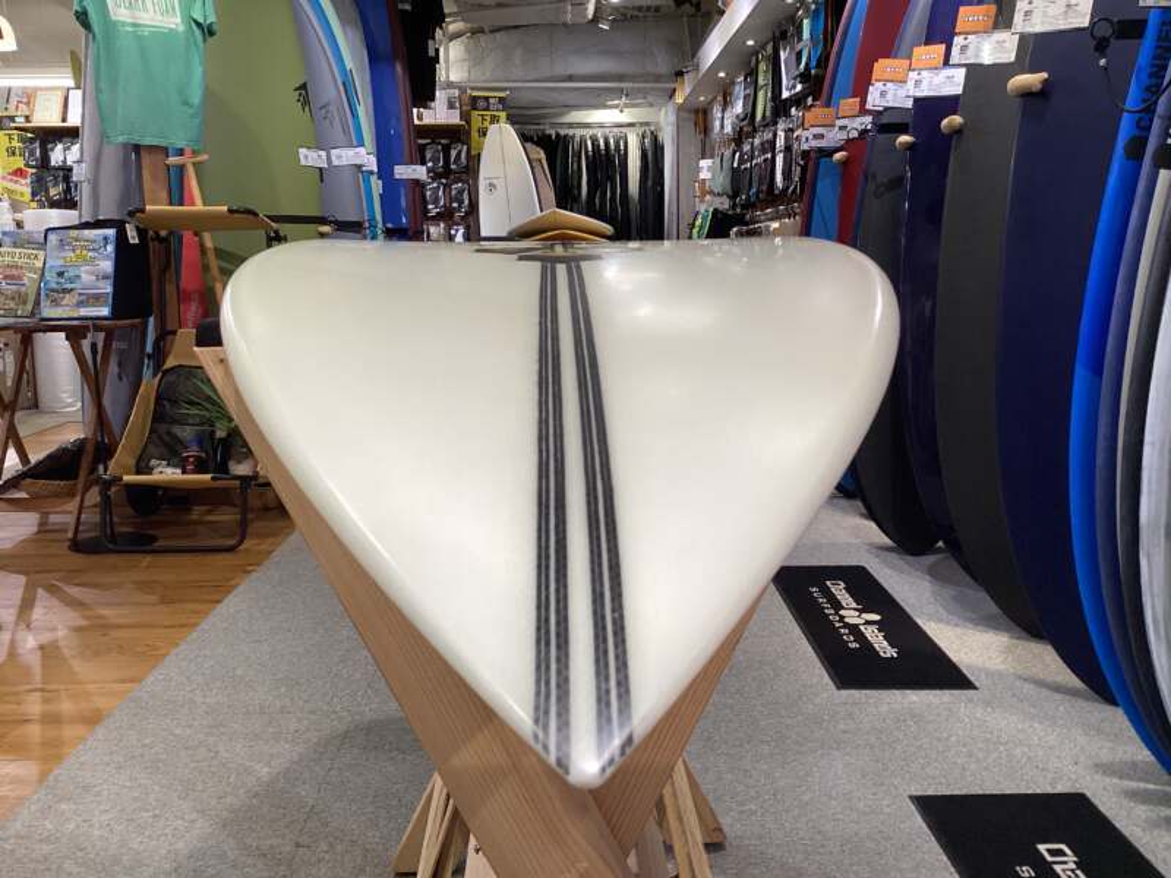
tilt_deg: -11.0
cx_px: 586
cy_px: 439
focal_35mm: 31
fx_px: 1049
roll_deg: +0.1
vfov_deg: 45.4
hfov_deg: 58.4
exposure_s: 1/120
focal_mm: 3.3
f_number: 2.4
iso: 80
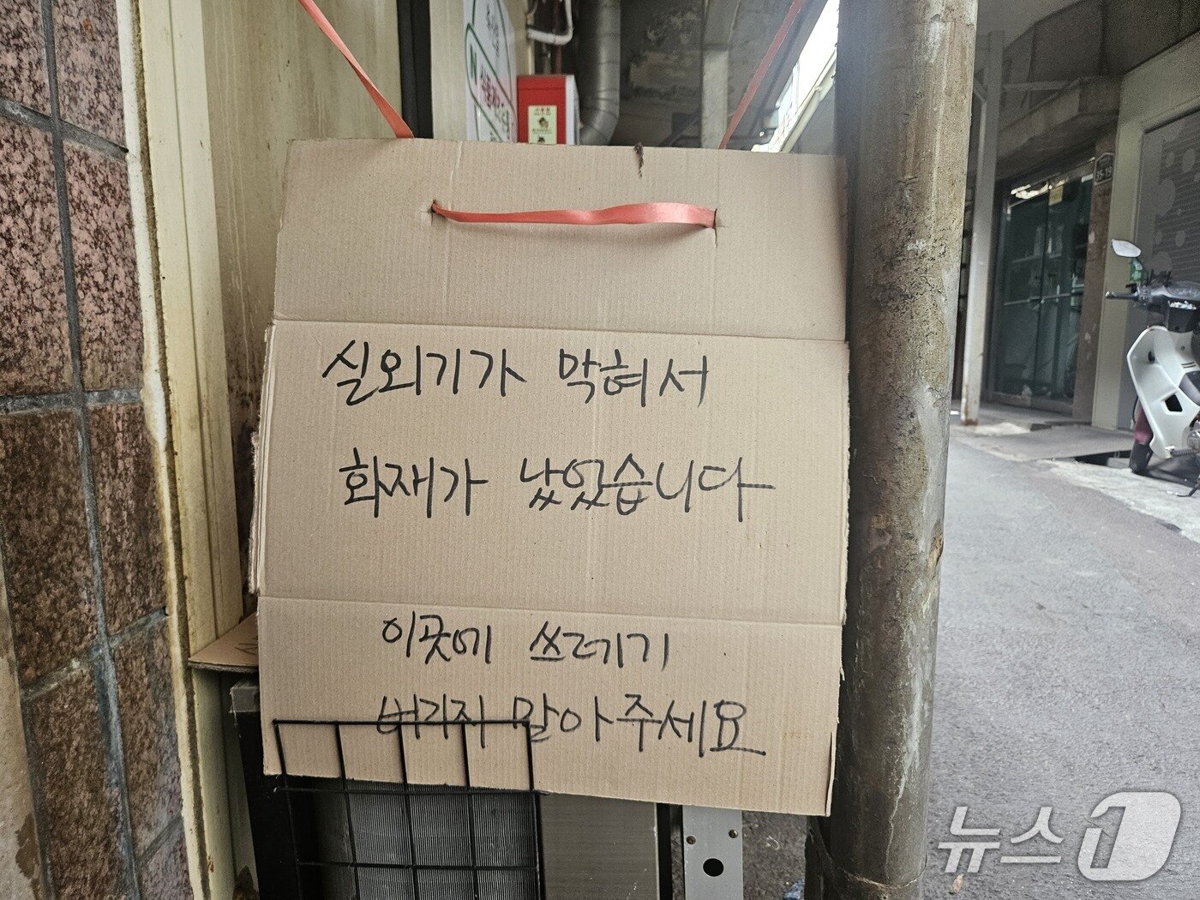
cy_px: 450
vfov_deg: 58.9
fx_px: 797
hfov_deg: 73.9
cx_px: 600
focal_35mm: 23
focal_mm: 5.4
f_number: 1.8
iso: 320
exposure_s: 1/120
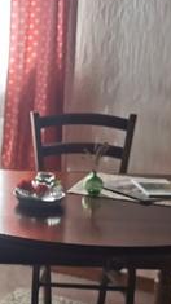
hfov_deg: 11.3
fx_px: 807
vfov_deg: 21.4
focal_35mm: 100
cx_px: -126
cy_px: 162
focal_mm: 5.58
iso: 100
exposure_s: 1/100
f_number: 1.8
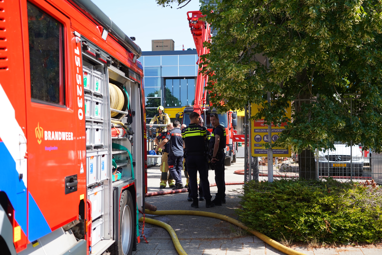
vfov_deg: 34.2
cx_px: 191
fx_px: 414
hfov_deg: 49.6
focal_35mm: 39
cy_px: 128
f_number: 4.5
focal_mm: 39
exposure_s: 1/640
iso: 250
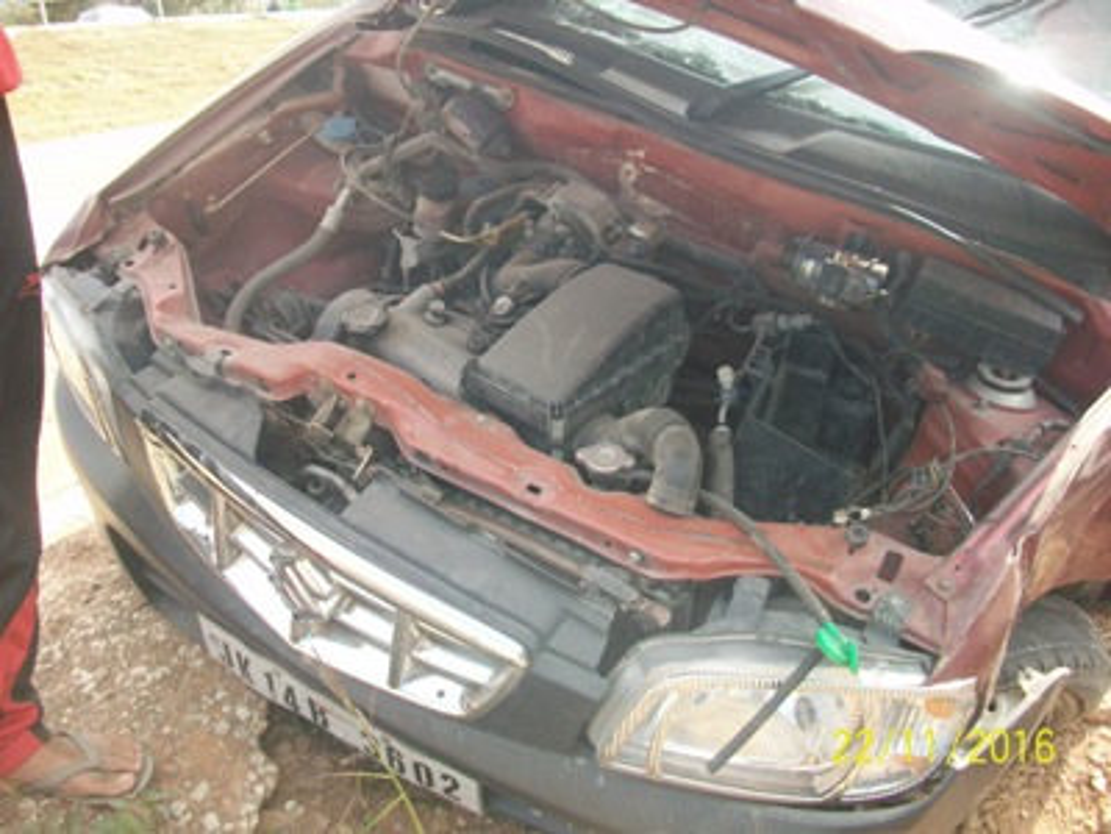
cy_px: 417
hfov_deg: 56.8
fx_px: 1027
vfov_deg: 44.2
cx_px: 556
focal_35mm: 32
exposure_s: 1/160
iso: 64
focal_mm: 5.7
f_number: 2.8
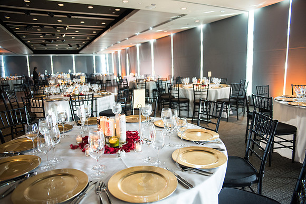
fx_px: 204
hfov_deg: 73.7
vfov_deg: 53.2
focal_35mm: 24
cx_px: 153
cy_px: 102
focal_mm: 24
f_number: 2.8
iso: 640
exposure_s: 1/100
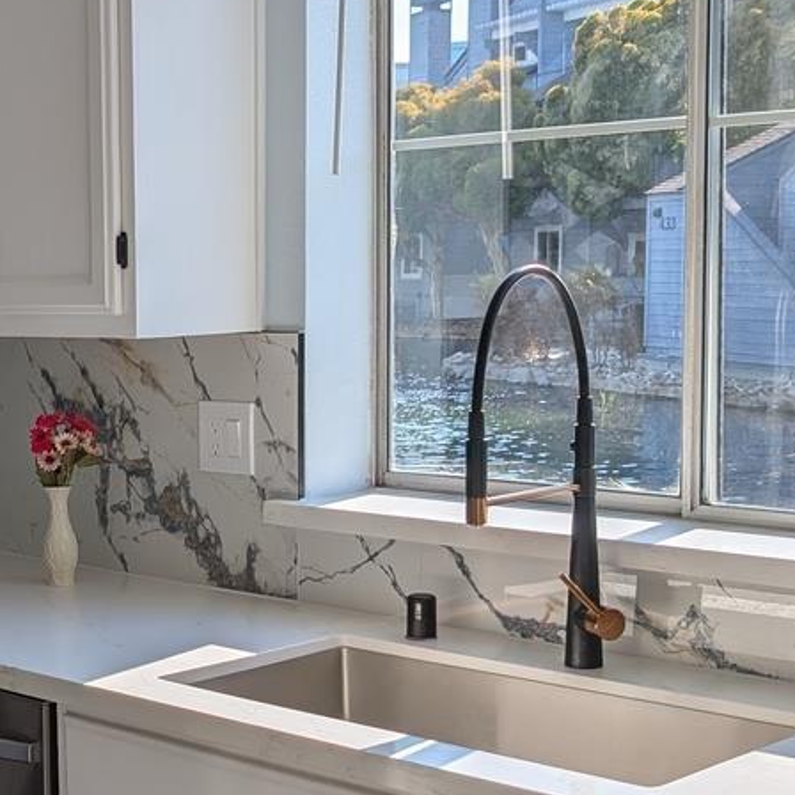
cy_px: 479
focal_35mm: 68
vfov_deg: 25.3
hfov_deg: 24.3
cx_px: 21
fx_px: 1767
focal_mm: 6.9
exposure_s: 1/608
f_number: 1.68
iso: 19
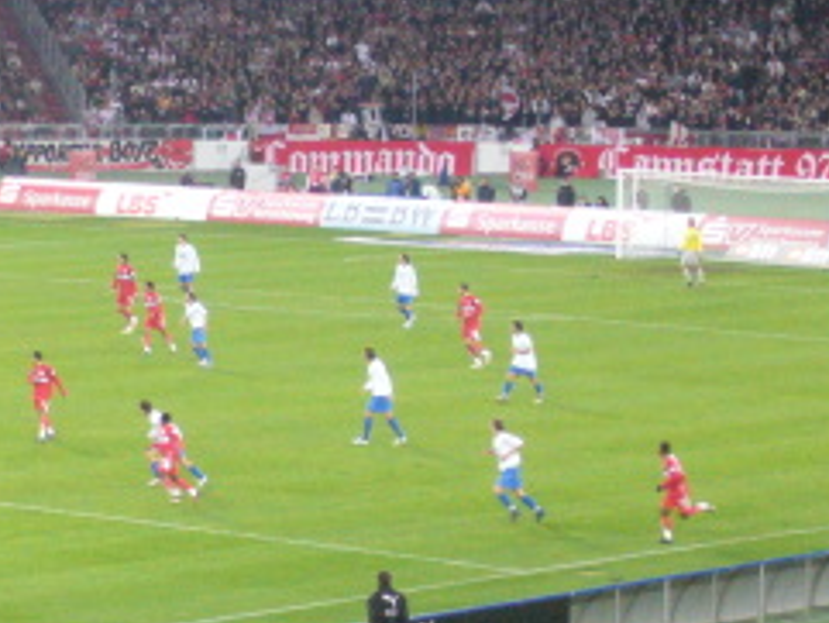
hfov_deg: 9.0
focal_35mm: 218
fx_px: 5223
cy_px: 322
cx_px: 48
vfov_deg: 6.8
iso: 400
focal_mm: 17.4
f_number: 5
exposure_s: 1/60
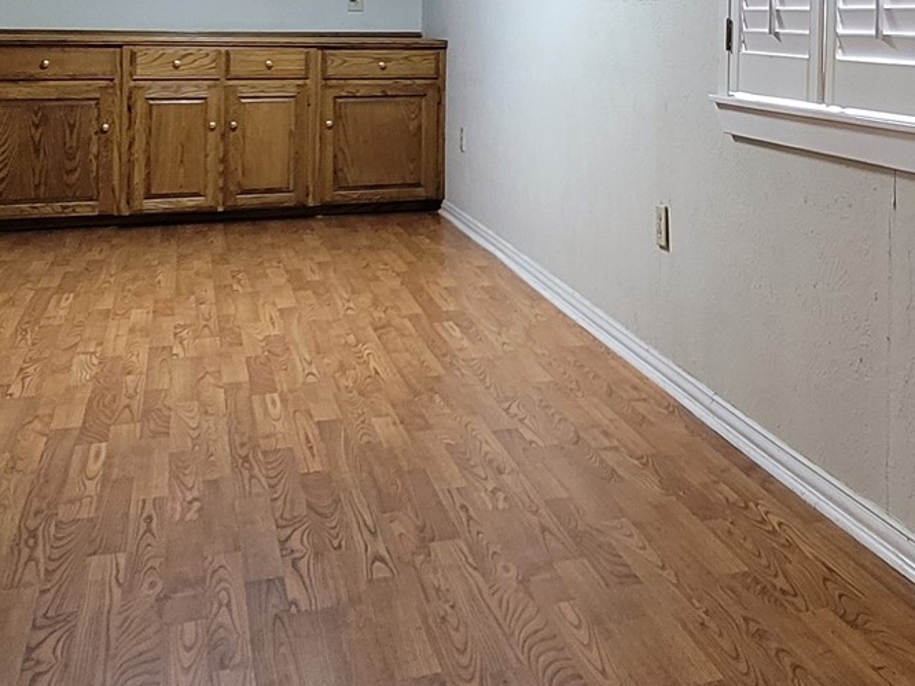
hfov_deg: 45.4
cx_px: 673
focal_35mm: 40
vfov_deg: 33.5
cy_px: 36
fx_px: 1057
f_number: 2.2
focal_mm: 2.2
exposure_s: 1/40
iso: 320
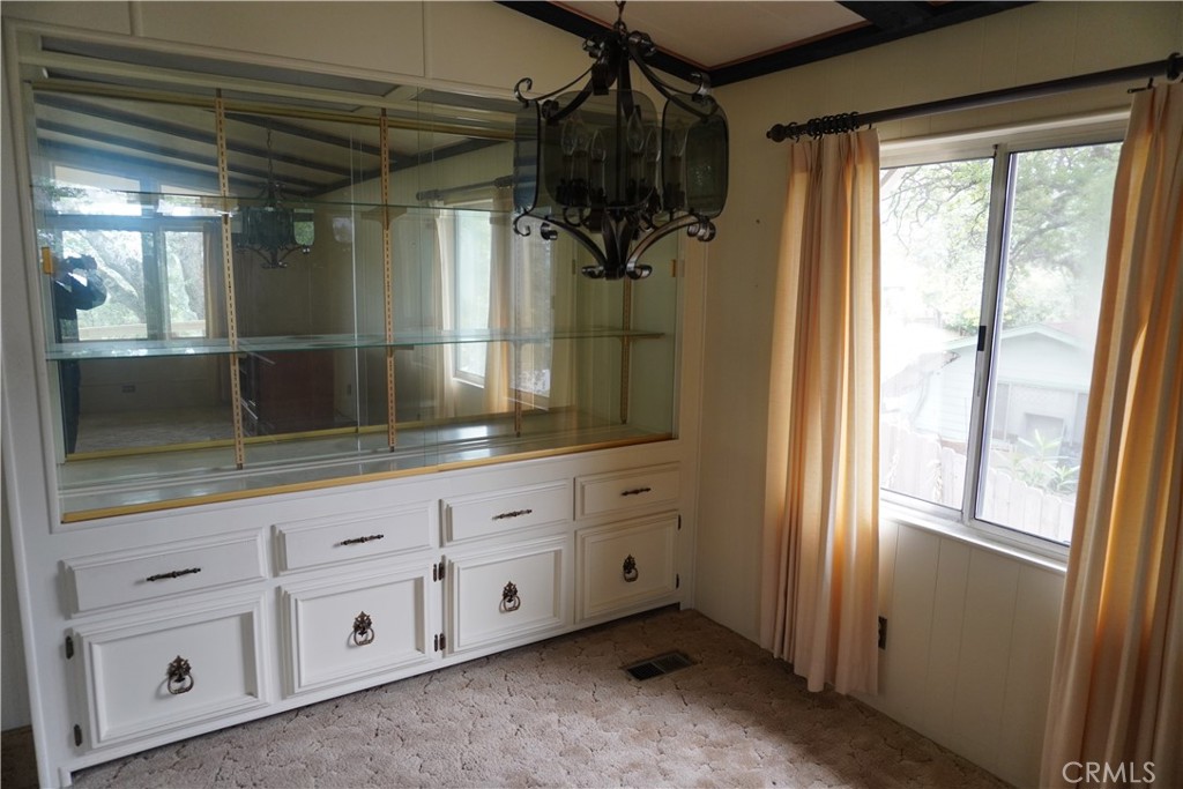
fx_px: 789
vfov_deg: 53.1
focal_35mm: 24
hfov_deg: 73.7
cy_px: 394
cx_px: 592
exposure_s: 1/160
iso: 640
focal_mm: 16
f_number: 4
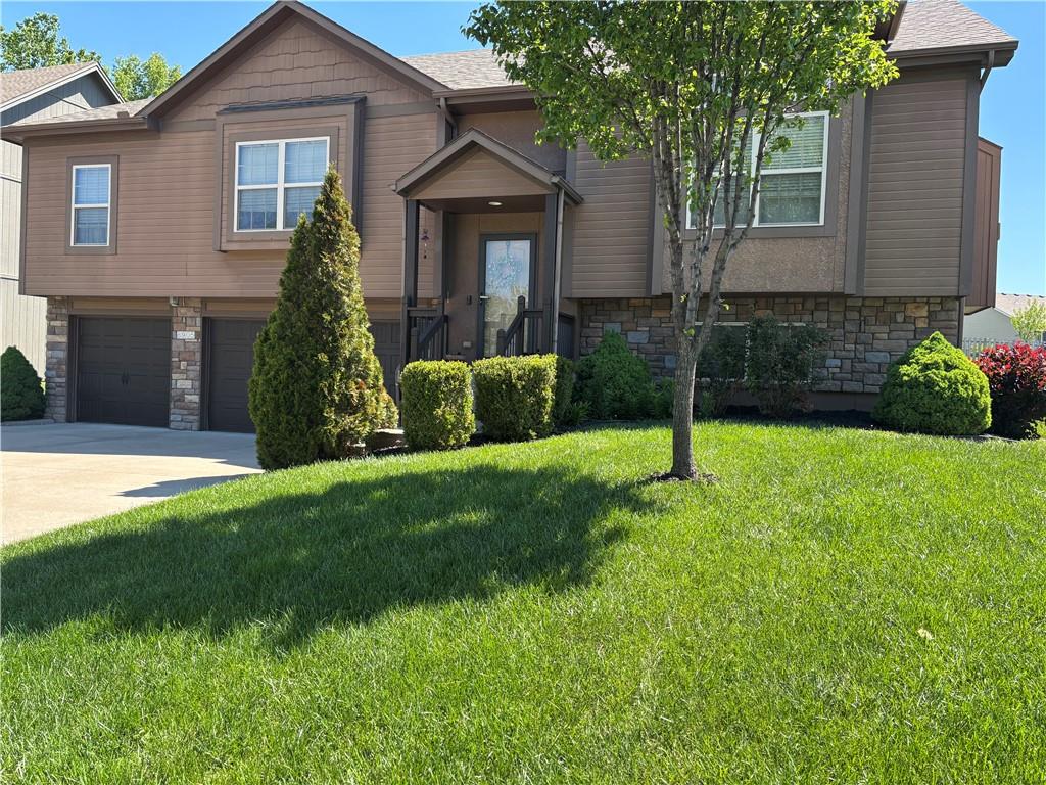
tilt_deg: -2.0
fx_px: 786
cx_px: 523
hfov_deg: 67.3
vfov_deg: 53.1
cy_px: 392
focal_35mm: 26
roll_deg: -1.6
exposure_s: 1/591
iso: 50
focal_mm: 5.96
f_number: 1.6
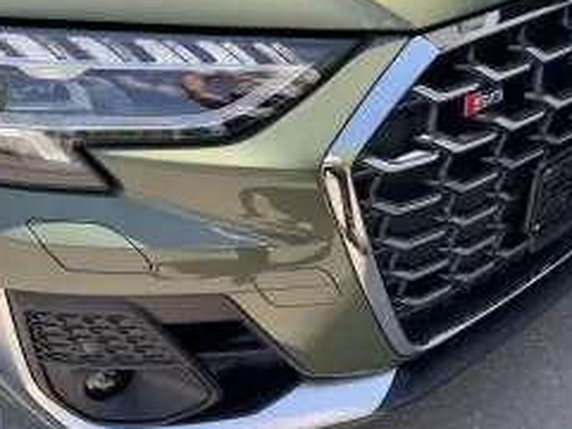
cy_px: 176
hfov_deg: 51.2
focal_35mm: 36
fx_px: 595
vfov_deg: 39.5
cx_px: 324
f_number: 1.78
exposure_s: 1/900
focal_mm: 6.76
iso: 80
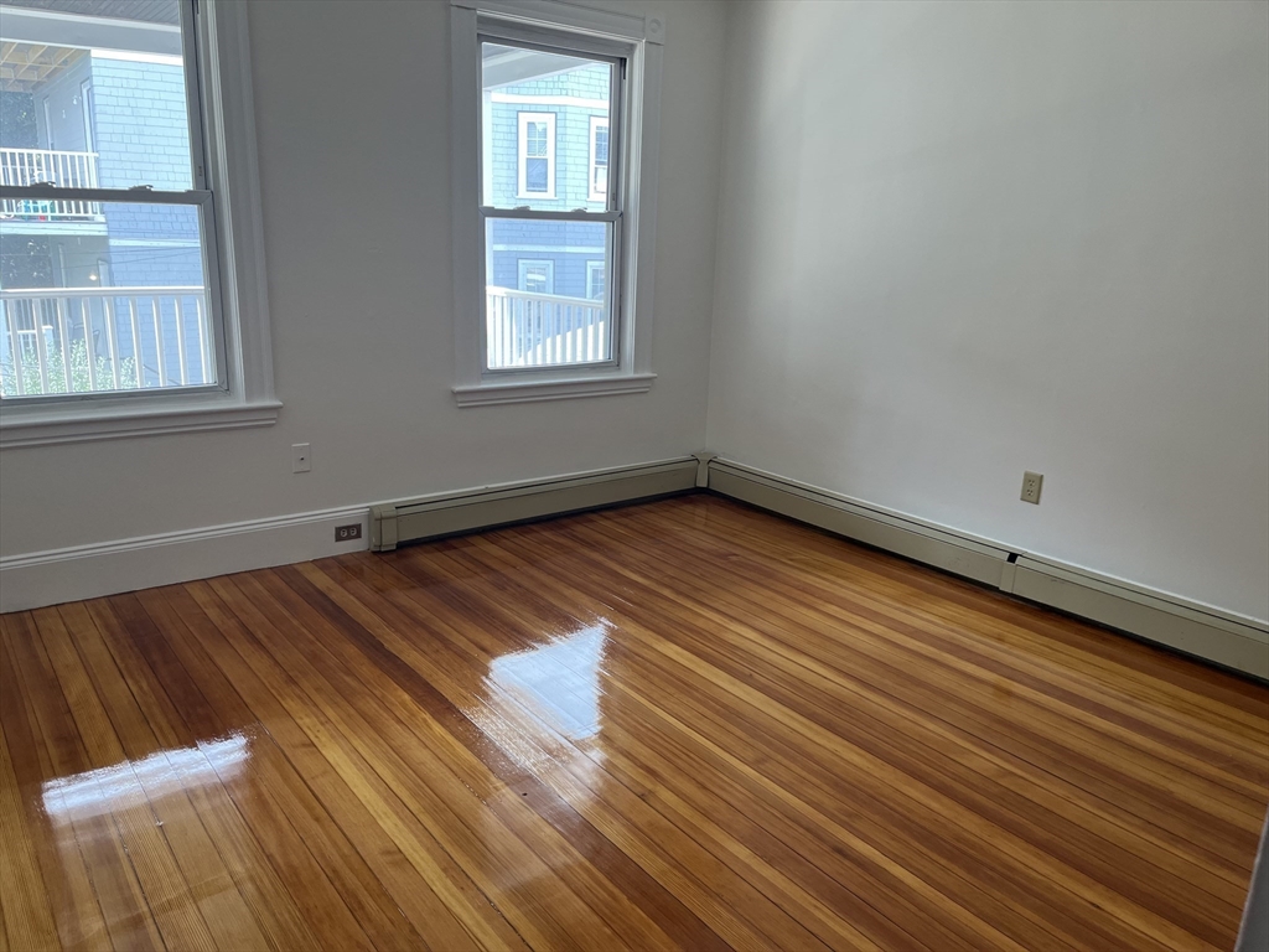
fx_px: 953
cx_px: 634
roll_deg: -1.3
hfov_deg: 67.3
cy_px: 476
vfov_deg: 53.1
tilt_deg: -14.8
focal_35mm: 26
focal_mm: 5.1
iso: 125
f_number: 1.6
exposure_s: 1/121
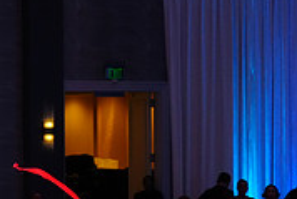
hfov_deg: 6.9
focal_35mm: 297
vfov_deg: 4.6
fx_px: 2452
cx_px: 55
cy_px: 273
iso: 3200
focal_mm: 91
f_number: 4
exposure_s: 1/500
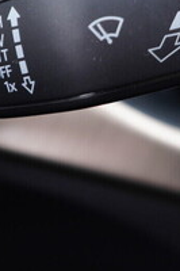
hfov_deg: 13.8
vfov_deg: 20.4
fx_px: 744
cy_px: 59
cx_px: 116
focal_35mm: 99
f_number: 2.8
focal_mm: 24
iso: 250
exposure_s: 1/40
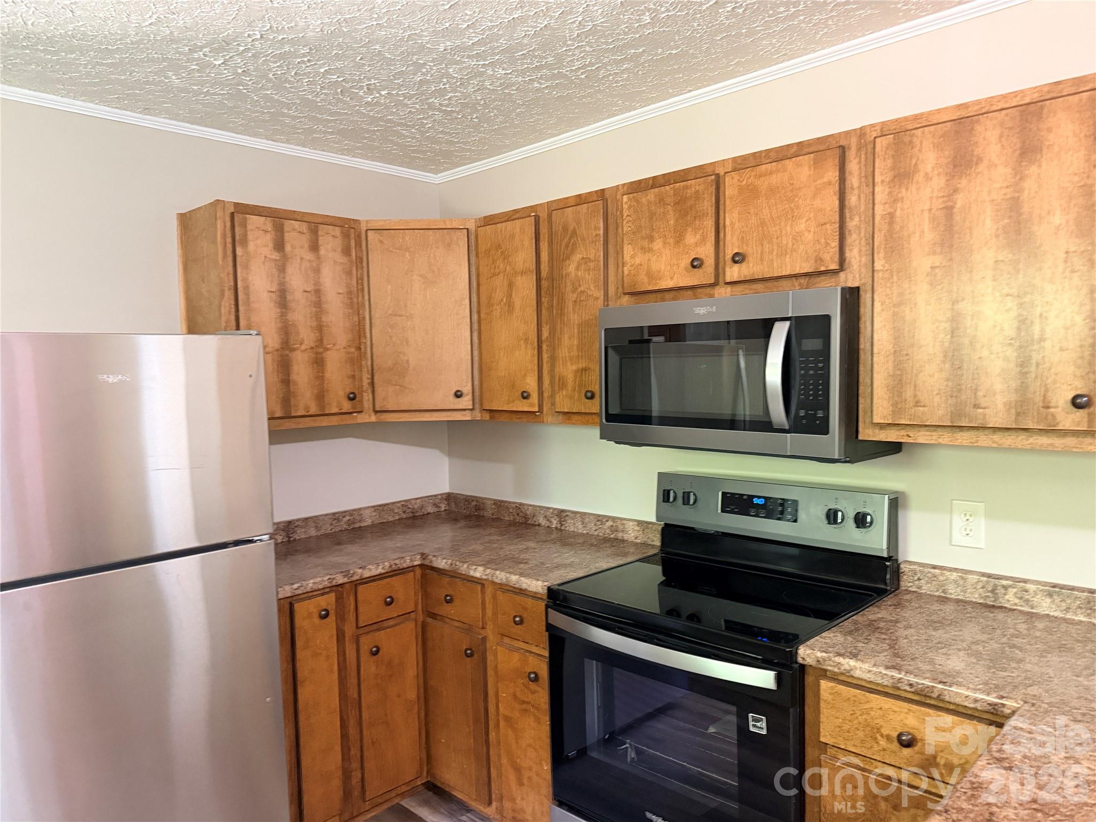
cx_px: 548
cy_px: 411
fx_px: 760
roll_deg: +1.1
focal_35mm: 24
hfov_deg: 71.6
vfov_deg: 56.8
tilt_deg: -3.7
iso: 640
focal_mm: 6.76
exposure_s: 1/60
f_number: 1.78
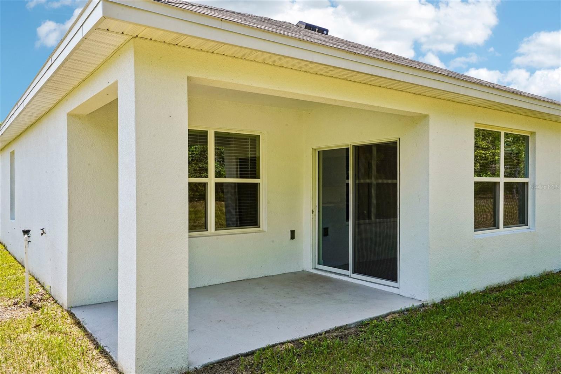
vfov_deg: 46.4
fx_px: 436
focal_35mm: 28
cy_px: 187
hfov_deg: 65.5
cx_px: 280
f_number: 20
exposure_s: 1/30
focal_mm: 28
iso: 250
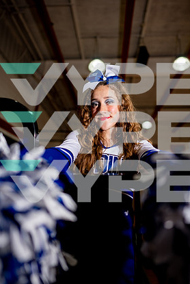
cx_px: 102
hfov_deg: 49.7
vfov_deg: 69.2
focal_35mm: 26
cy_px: 133
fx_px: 205
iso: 100
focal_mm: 24
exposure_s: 1/640
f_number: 1.4
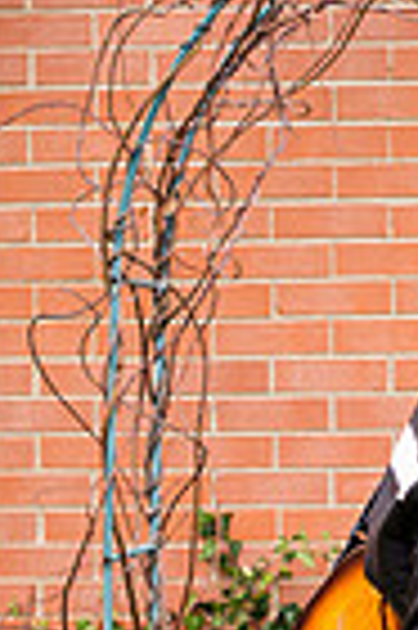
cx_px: 472
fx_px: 2811
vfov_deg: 12.6
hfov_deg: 8.4
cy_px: 644
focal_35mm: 161
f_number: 2.8
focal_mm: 50
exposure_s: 1/125
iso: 200
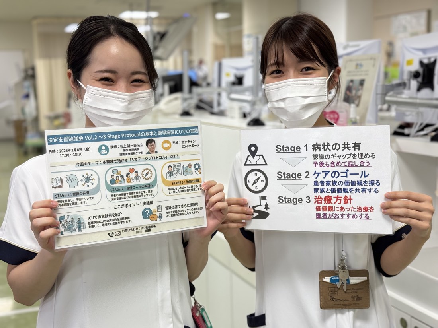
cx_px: 219
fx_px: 607
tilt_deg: -8.0
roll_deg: +2.5
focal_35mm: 48
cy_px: 164
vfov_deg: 30.3
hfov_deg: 39.7
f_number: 1.78
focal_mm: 6.76
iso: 80
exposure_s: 1/100
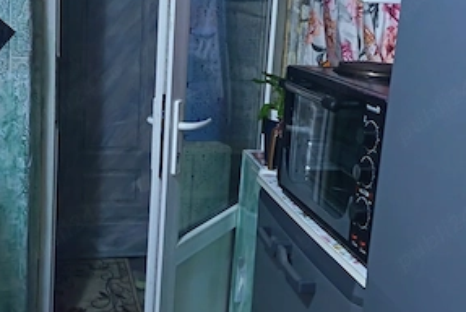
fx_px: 713
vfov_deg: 24.6
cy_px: 122
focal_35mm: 55
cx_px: 229
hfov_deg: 36.2
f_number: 1.75
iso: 4800
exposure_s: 1/25.1
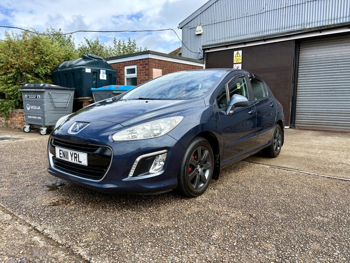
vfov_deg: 53.1
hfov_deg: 67.3
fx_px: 263
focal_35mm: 26
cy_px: 132
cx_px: 175
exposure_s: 1/1626
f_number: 1.6
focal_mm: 5.96
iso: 64
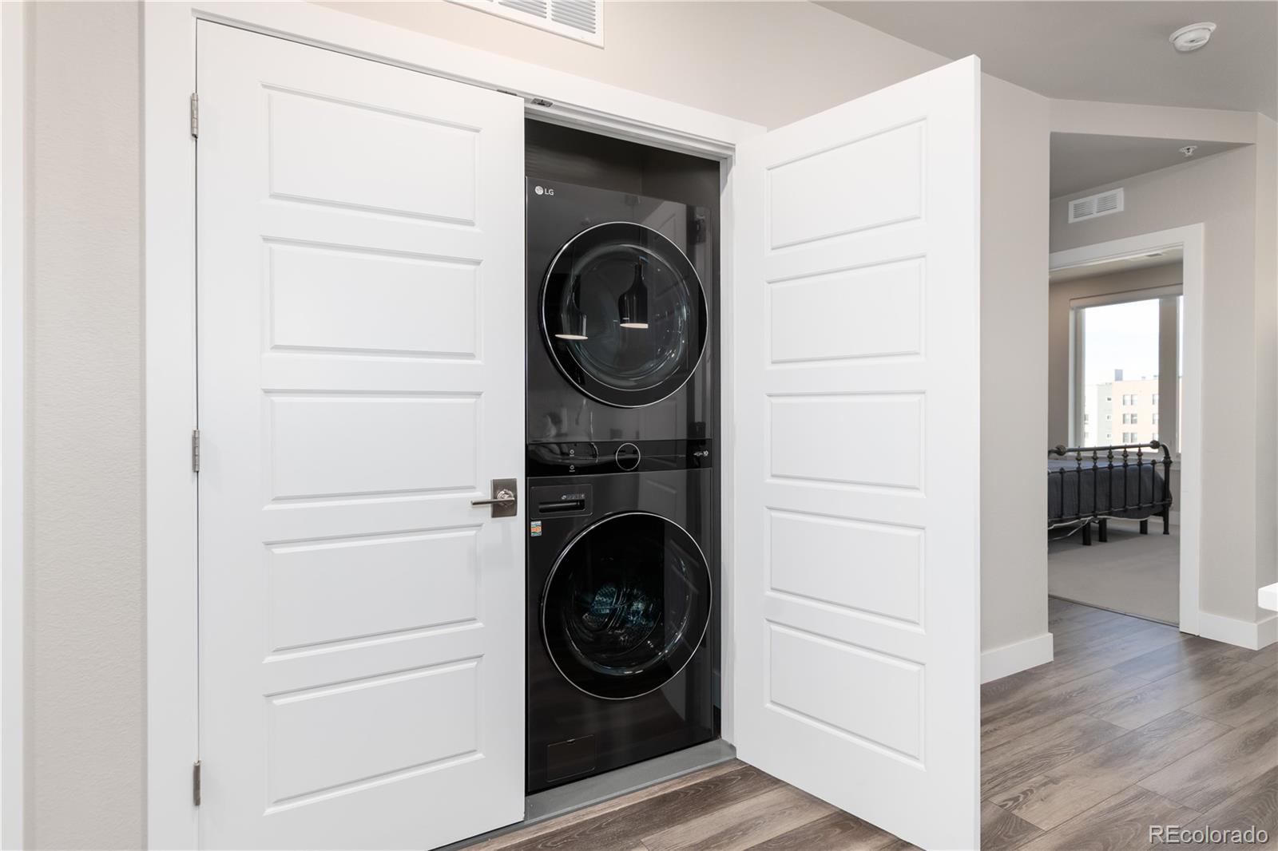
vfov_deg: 67.4
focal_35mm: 18
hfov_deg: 90.0
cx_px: 639
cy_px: 426
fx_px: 639
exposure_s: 1/4
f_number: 7.1
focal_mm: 12
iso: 640
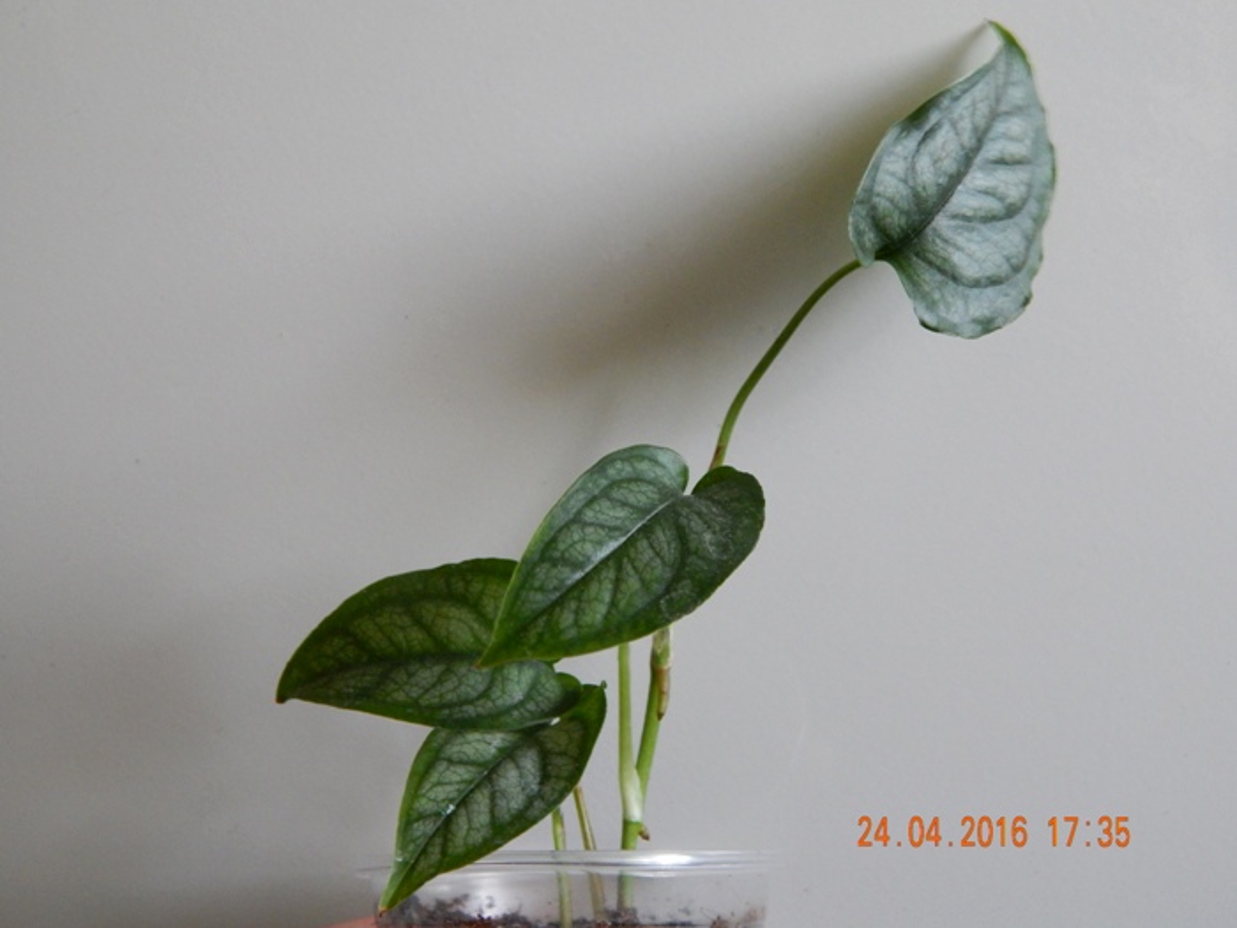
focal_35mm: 43
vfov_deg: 33.6
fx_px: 1537
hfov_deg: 43.9
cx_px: 618
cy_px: 464
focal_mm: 7.7
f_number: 3.6
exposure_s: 1/30
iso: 400
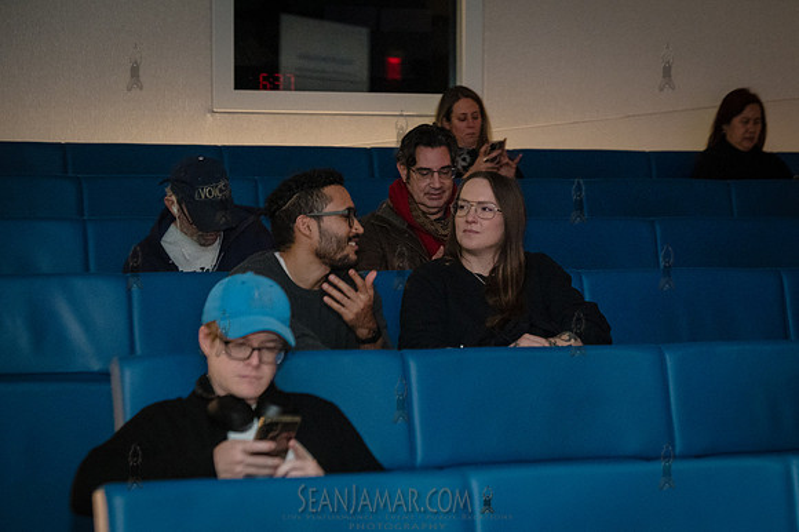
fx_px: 2260
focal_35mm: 102
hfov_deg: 20.0
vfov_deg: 13.4
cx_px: 445
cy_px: 283
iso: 8000
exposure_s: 1/160
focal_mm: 91
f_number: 4
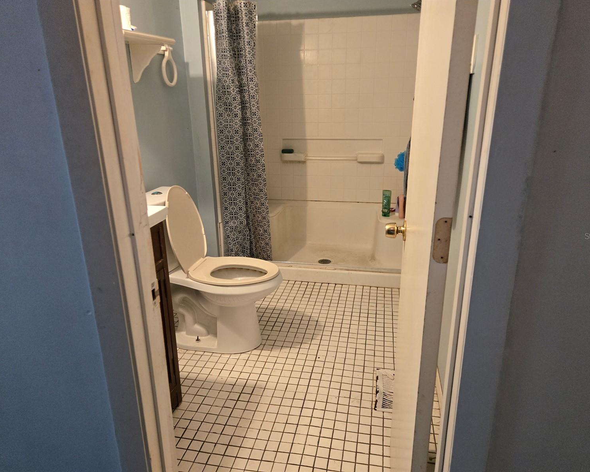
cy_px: 236
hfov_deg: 70.3
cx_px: 307
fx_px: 419
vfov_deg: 58.8
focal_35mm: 24
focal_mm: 5.4
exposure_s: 1/120
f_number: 1.8
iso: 1000
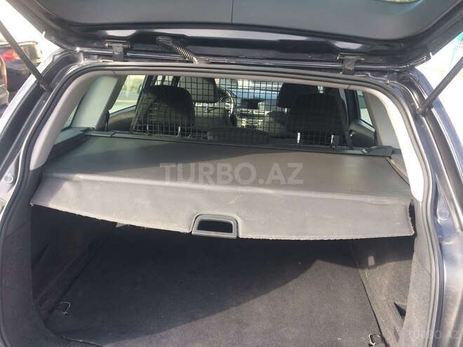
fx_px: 388
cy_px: 174
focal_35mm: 29
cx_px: 232
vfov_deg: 48.2
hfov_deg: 61.7
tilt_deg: -23.4
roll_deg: -2.0
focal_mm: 4.15
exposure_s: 1/109
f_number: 2.2
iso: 32
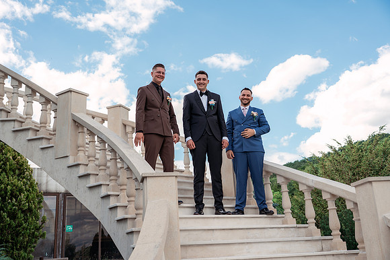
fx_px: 390
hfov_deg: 53.2
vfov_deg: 36.8
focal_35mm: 36
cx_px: 195
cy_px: 130
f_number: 3.5
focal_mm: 36
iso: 160
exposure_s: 1/500
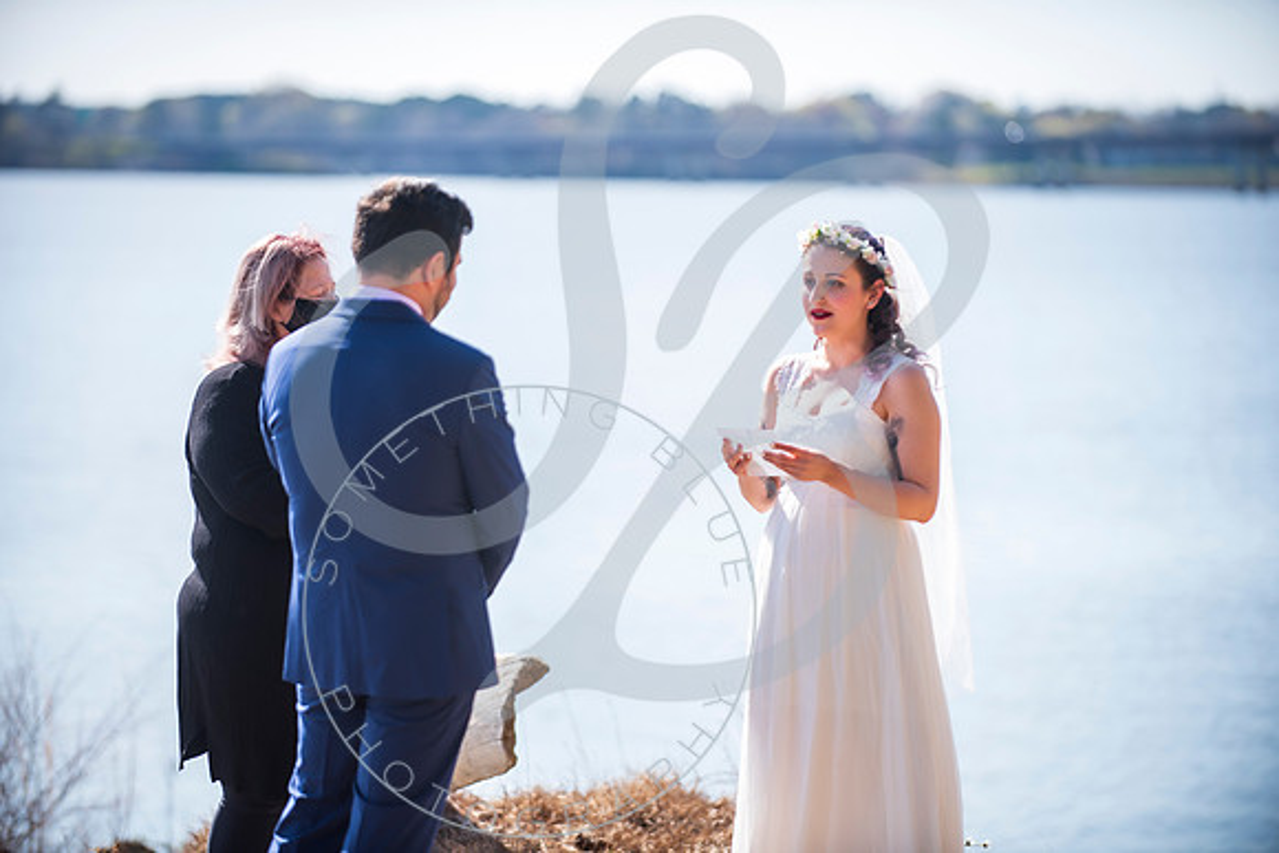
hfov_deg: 13.7
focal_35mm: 150
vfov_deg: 9.2
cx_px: 640
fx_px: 5330
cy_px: 426
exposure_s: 1/800
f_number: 2.8
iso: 100
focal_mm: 150
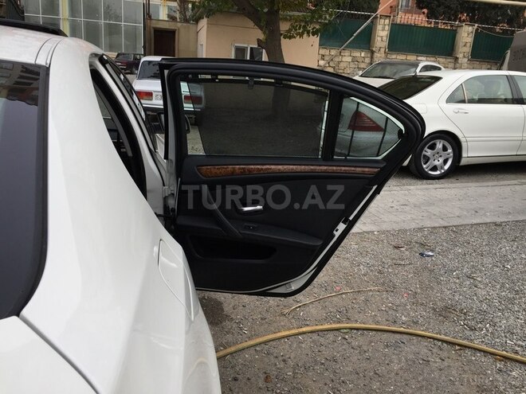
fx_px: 441
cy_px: 197
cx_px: 263
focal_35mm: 29
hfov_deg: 61.7
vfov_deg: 48.2
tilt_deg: -13.8
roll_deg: -4.3
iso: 32
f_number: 2.2
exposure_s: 1/253
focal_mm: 4.15
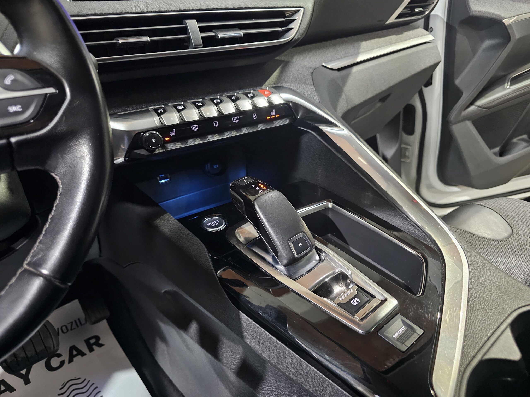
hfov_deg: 73.9
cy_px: 198
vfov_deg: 58.9
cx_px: 265
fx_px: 352
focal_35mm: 23
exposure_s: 1/25
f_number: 1.7
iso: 1000
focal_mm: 6.3
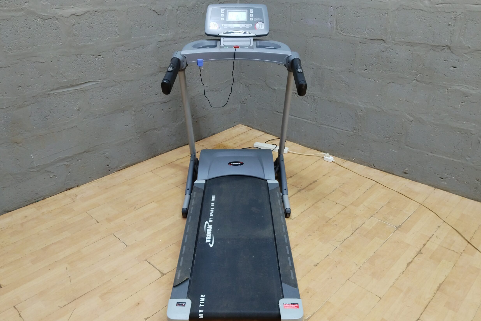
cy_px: 168
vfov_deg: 46.4
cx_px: 234
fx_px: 374
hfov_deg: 65.5
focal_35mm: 28
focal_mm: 4.25
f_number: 1.8
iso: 535
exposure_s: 1/20
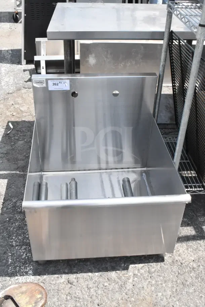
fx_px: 320
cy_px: 154
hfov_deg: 35.5
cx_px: 102
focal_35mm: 38
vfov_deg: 51.3
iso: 6400
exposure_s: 1/1600
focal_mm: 25
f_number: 20
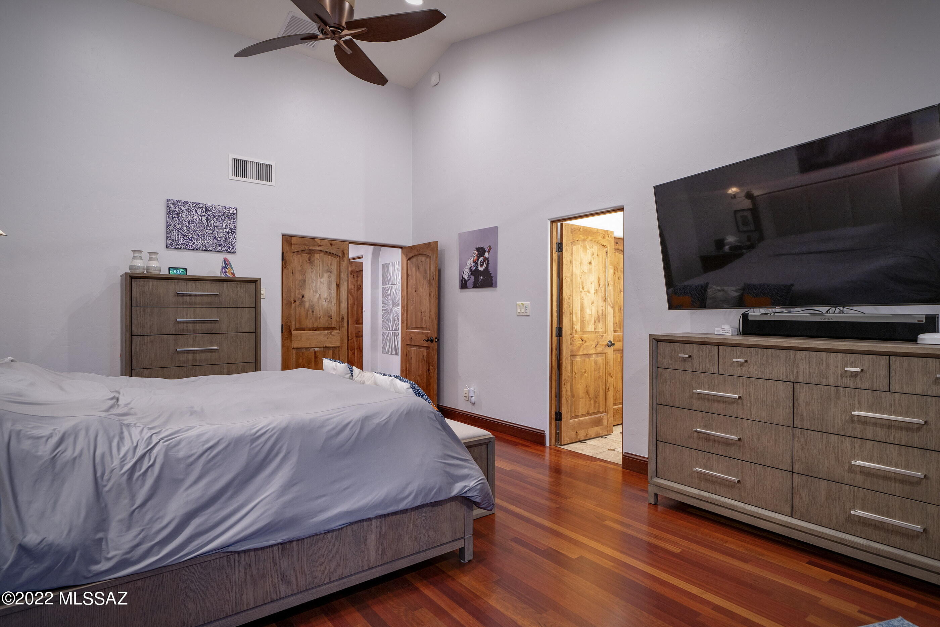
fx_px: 496
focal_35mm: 19
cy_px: 314
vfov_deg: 64.5
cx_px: 470
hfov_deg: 86.9
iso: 200
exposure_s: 1/2
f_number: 7.1
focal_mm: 19
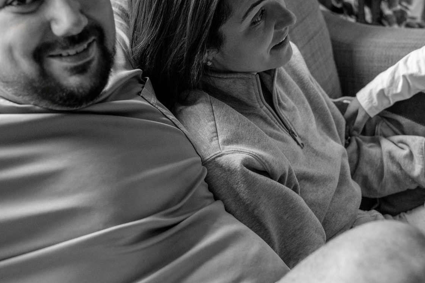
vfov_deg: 18.2
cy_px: 104
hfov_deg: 26.7
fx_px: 885
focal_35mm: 75
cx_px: 303
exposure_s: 1/400
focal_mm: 33
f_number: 2.8
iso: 1250
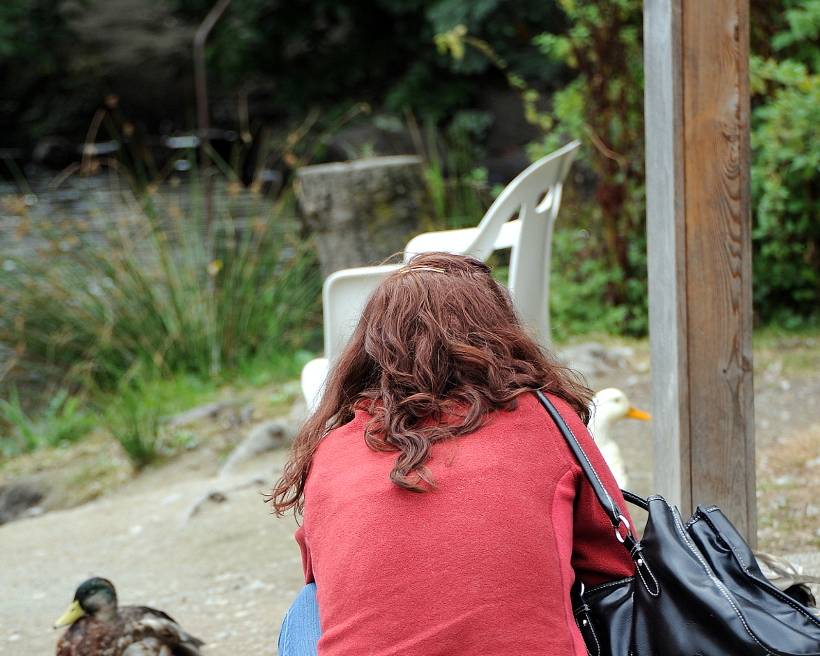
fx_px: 4757
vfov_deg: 7.9
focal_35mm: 196
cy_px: 533
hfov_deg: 9.9
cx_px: 440
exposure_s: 1/125
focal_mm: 120
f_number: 6.3
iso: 200
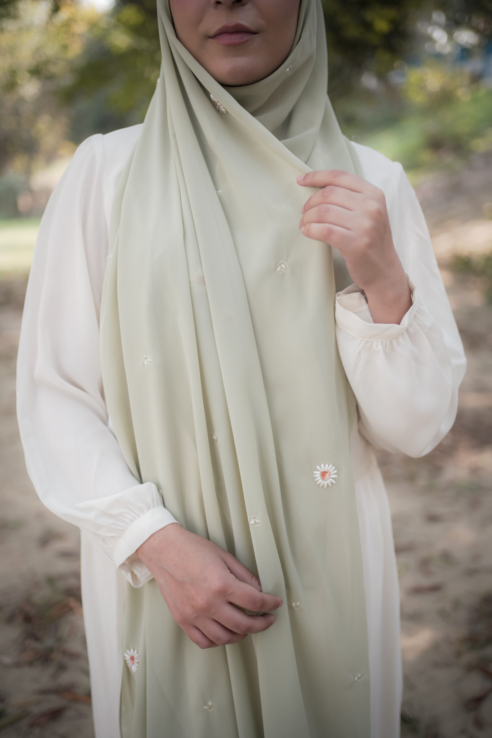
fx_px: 717
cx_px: 246
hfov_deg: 37.9
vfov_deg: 54.4
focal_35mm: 35
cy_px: 369
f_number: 1.8
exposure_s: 1/200
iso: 125
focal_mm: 35
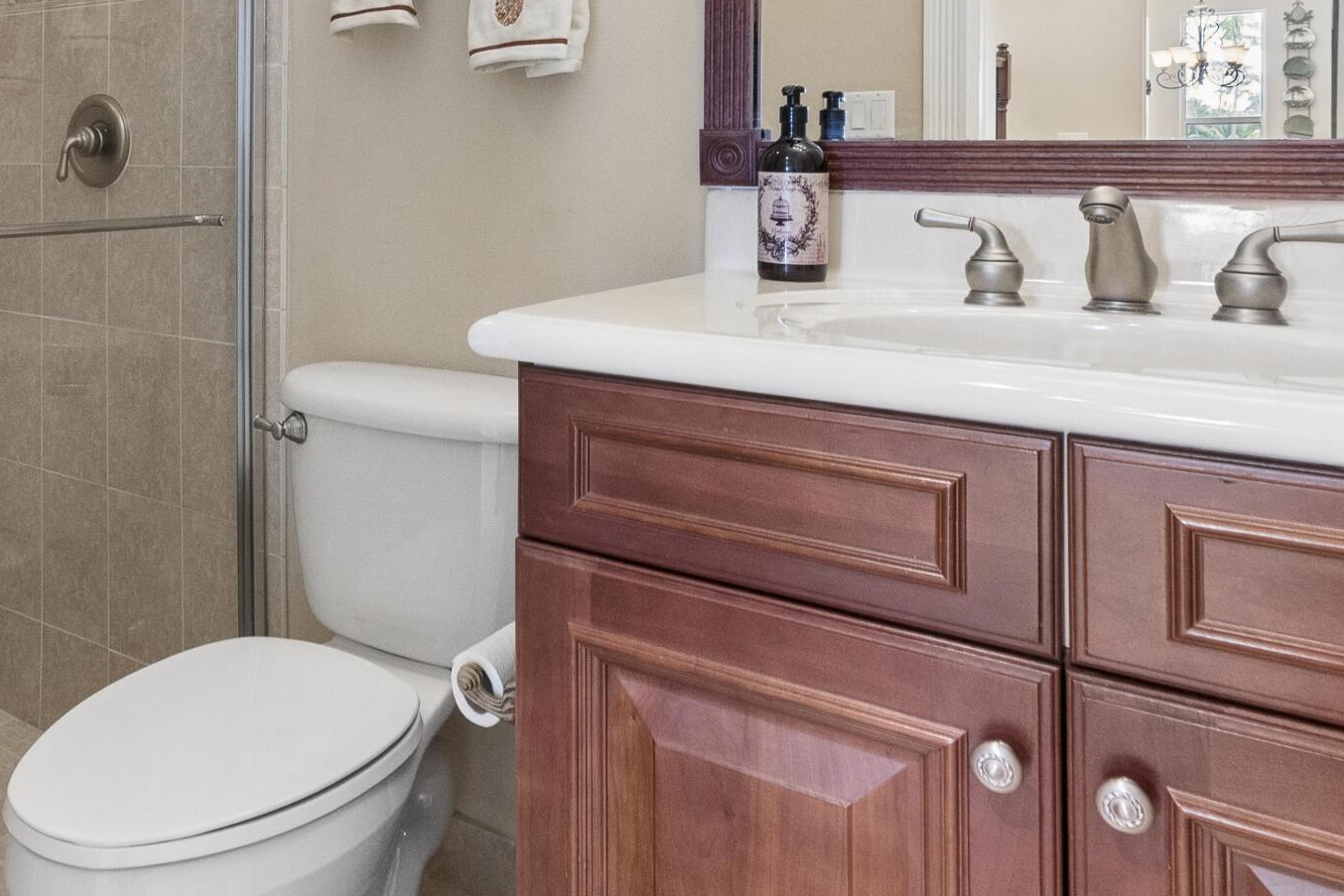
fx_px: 1157
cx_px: 350
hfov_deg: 57.5
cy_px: 215
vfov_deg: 41.0
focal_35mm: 31
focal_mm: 14
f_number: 11
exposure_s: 1/20
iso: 1250
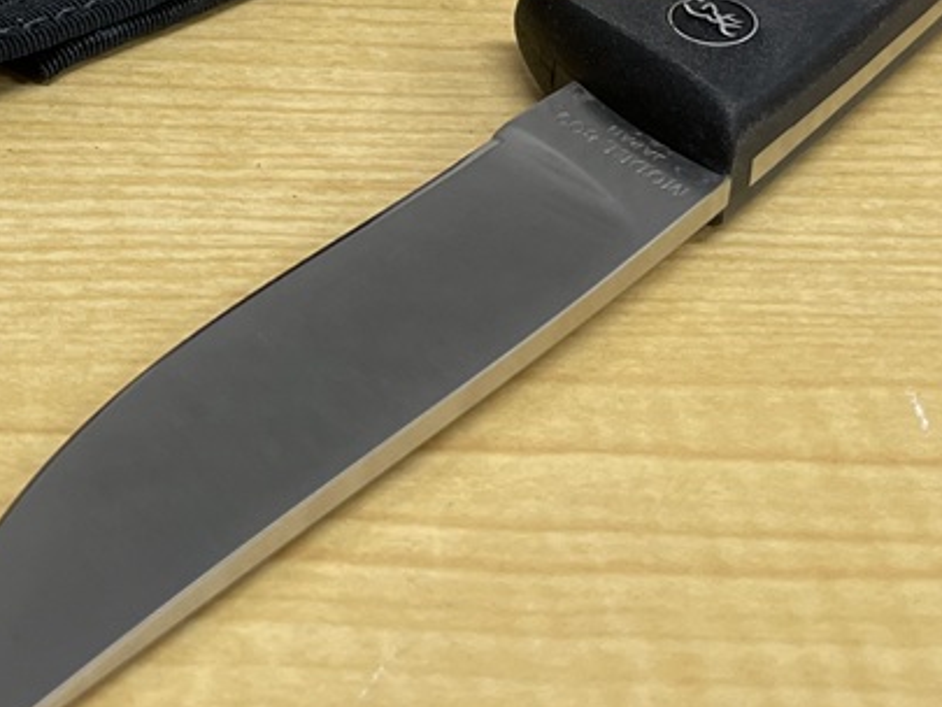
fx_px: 2096
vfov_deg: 18.2
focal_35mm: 77
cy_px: -135
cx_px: -7
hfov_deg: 24.2
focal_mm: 4.2
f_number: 1.6
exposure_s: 1/121
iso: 125
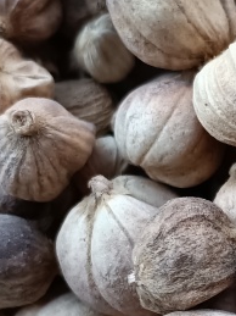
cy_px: 269
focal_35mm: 107
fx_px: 973
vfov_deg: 18.2
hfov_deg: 13.4
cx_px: 288
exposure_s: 1/120
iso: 287
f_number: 1.8
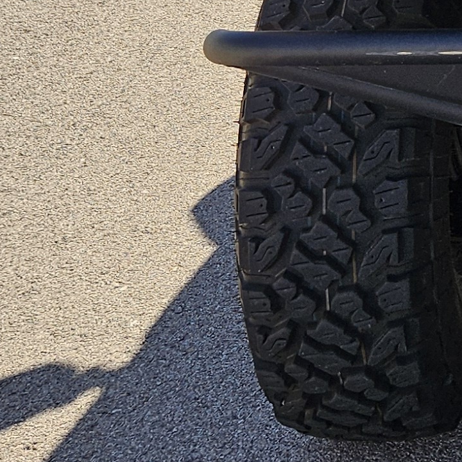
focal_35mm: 113
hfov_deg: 14.1
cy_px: -305
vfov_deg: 14.1
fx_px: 1706
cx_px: 755
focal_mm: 5.4
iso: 25
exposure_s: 1/679
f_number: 1.8
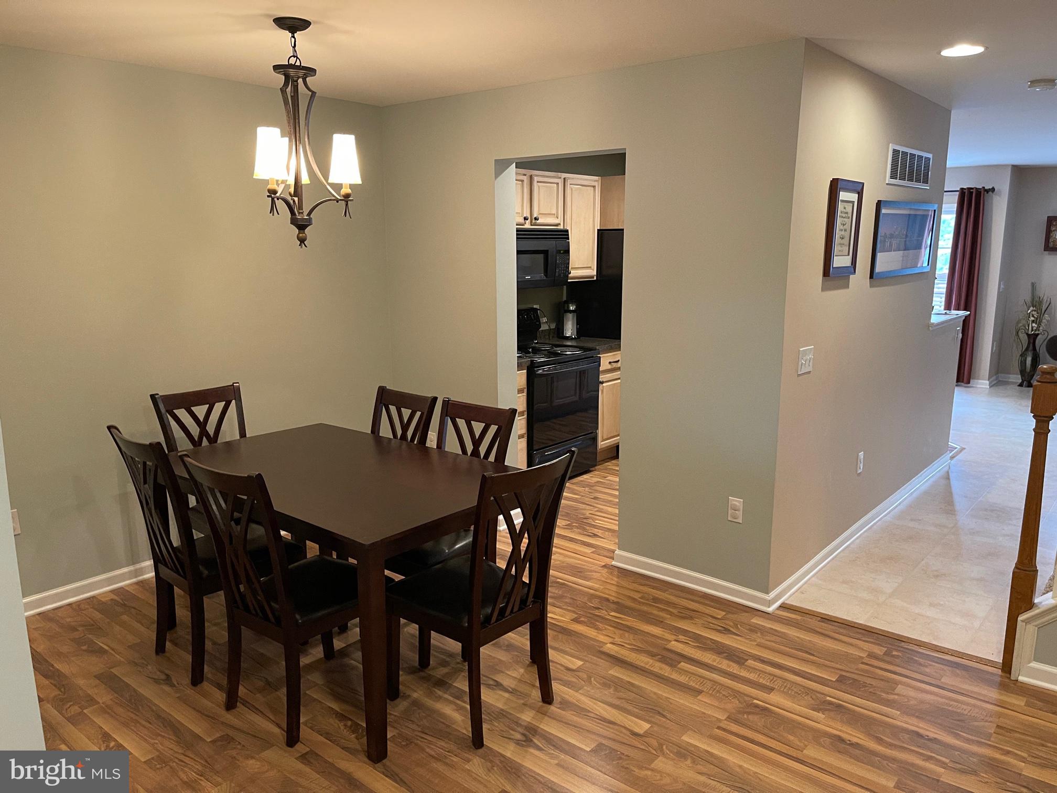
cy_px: 396
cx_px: 528
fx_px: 794
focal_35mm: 26
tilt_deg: -11.8
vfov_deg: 53.1
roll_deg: +0.4
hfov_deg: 67.3
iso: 250
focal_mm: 5.1
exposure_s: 1/60
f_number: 1.6
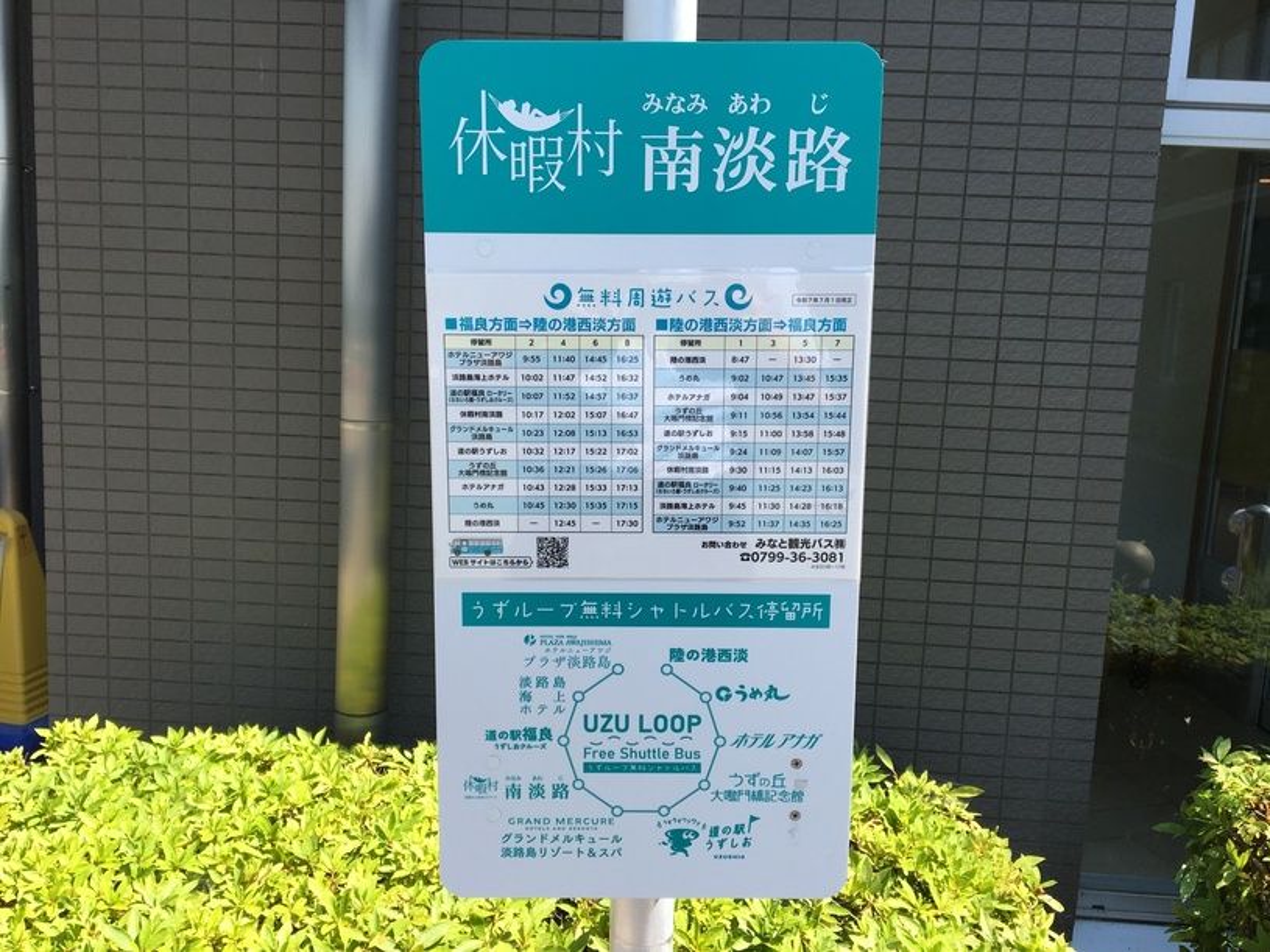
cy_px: 476
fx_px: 1064
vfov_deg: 48.2
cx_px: 635
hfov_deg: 61.7
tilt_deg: -7.1
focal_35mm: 29
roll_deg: -2.2
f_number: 2.2
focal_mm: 4.15
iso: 25
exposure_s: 1/565
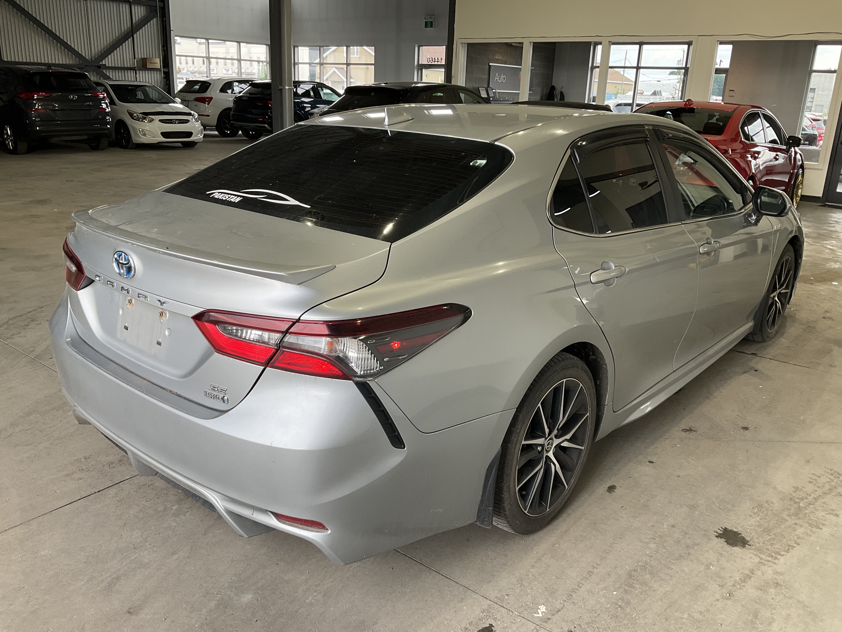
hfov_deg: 61.7
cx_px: 421
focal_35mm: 29
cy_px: 316
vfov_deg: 48.2
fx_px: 705
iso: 40
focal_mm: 3
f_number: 1.8
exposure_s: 1/122
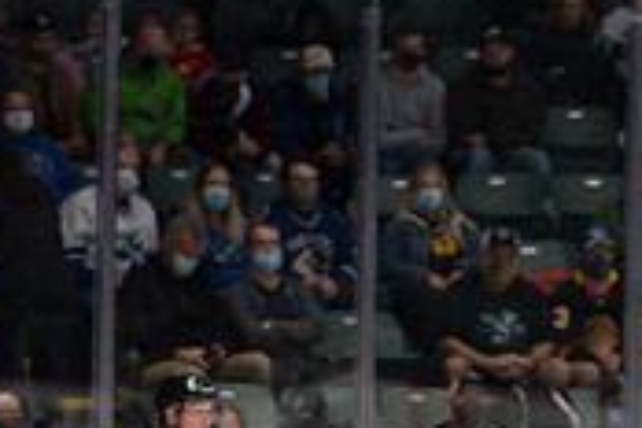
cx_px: 755
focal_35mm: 295
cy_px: 684
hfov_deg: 6.9
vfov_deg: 4.6
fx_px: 5260
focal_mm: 71
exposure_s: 1/1000
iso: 2000
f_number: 2.8
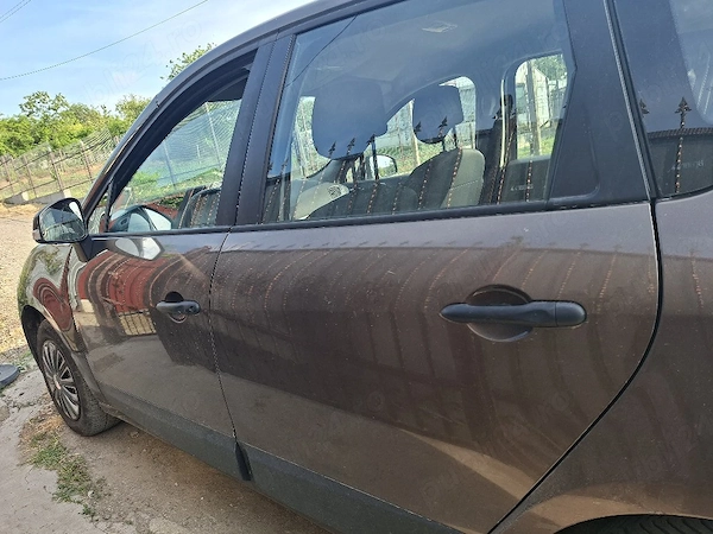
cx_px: 356
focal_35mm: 23
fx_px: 474
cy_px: 267
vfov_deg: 58.9
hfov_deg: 73.9
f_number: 1.8
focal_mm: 5.54
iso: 50
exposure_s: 1/400
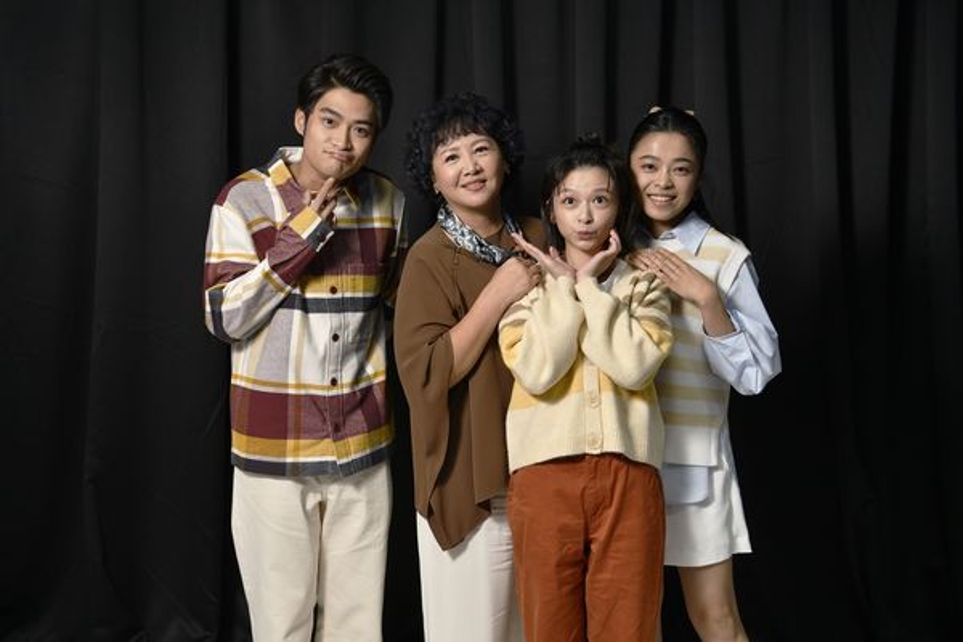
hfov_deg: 44.5
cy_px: 321
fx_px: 1177
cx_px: 482
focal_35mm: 44
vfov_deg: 30.5
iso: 400
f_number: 4.8
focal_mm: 44
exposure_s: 1/60
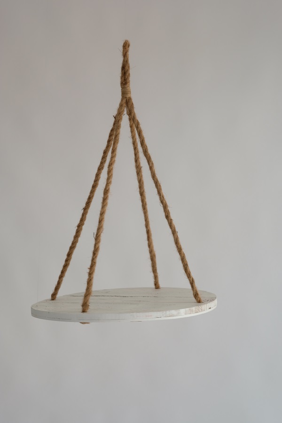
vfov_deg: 26.3
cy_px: 212
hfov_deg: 17.7
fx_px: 905
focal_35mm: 77
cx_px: 141
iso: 200
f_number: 13
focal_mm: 51.6
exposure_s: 1.3
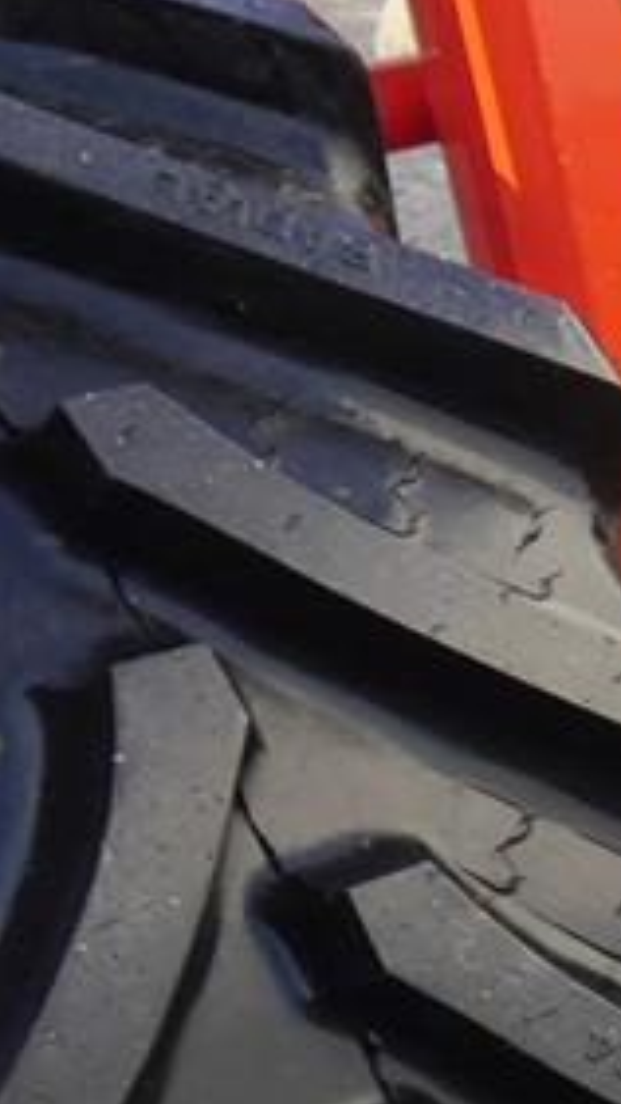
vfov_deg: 18.2
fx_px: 3250
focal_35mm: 111
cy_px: 1363
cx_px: 2001
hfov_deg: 8.6
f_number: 3.5
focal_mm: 14
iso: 160
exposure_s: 1/100
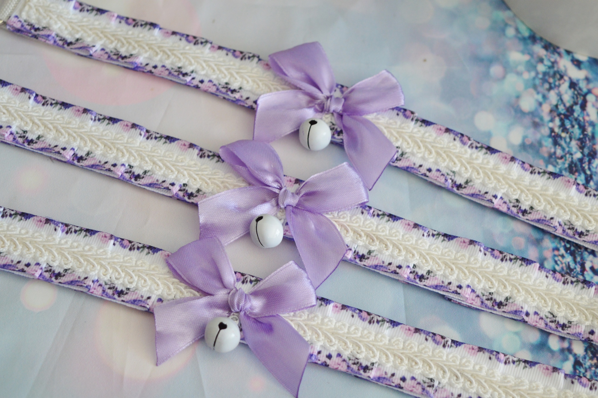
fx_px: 1145
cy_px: 199
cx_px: 299
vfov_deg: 19.7
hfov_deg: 29.3
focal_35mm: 69
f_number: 5
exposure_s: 1/80
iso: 900
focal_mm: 46
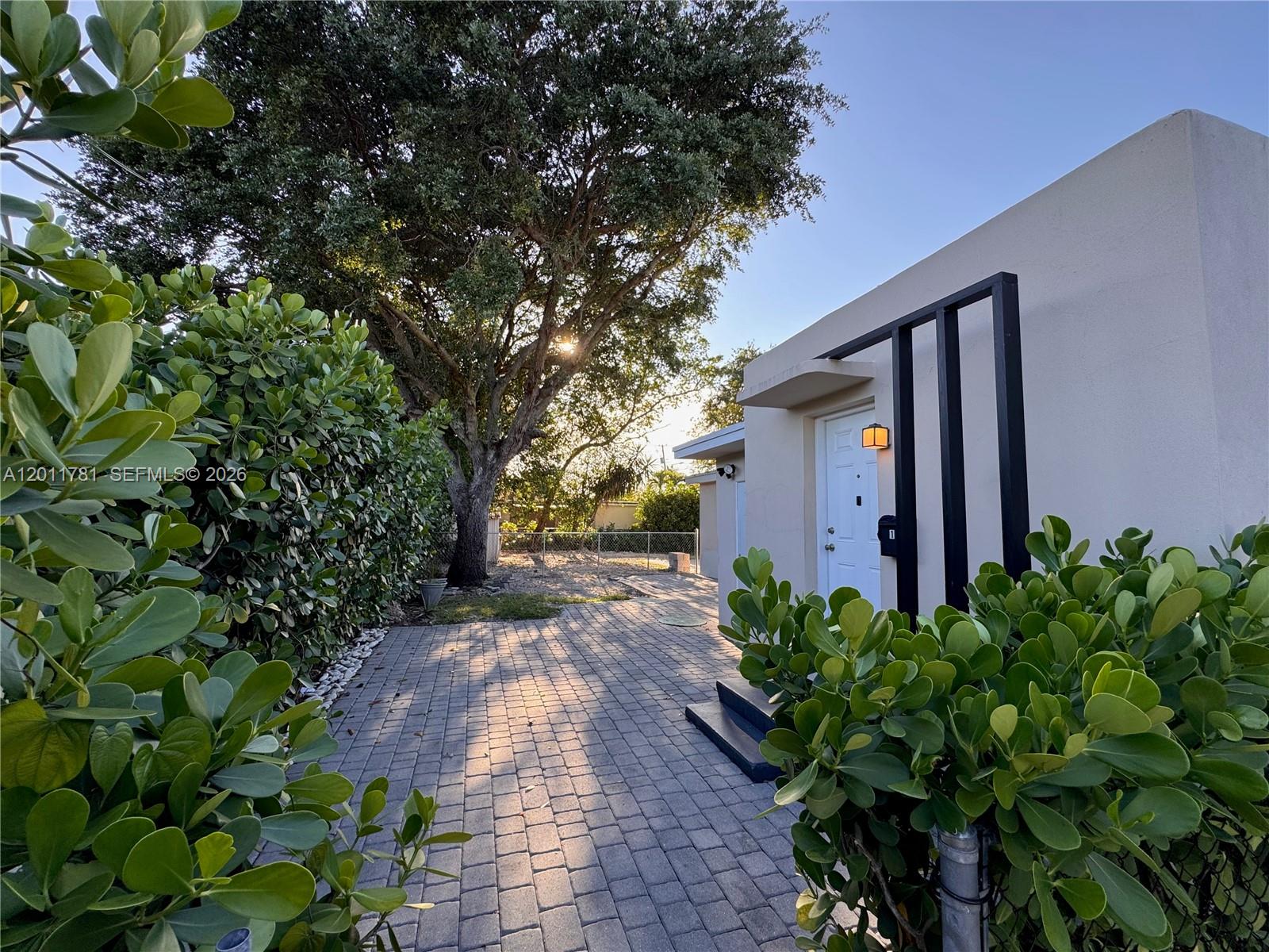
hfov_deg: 102.1
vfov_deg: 85.7
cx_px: 634
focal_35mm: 14
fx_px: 513
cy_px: 476
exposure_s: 1/251
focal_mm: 2.22
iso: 40
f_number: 2.2
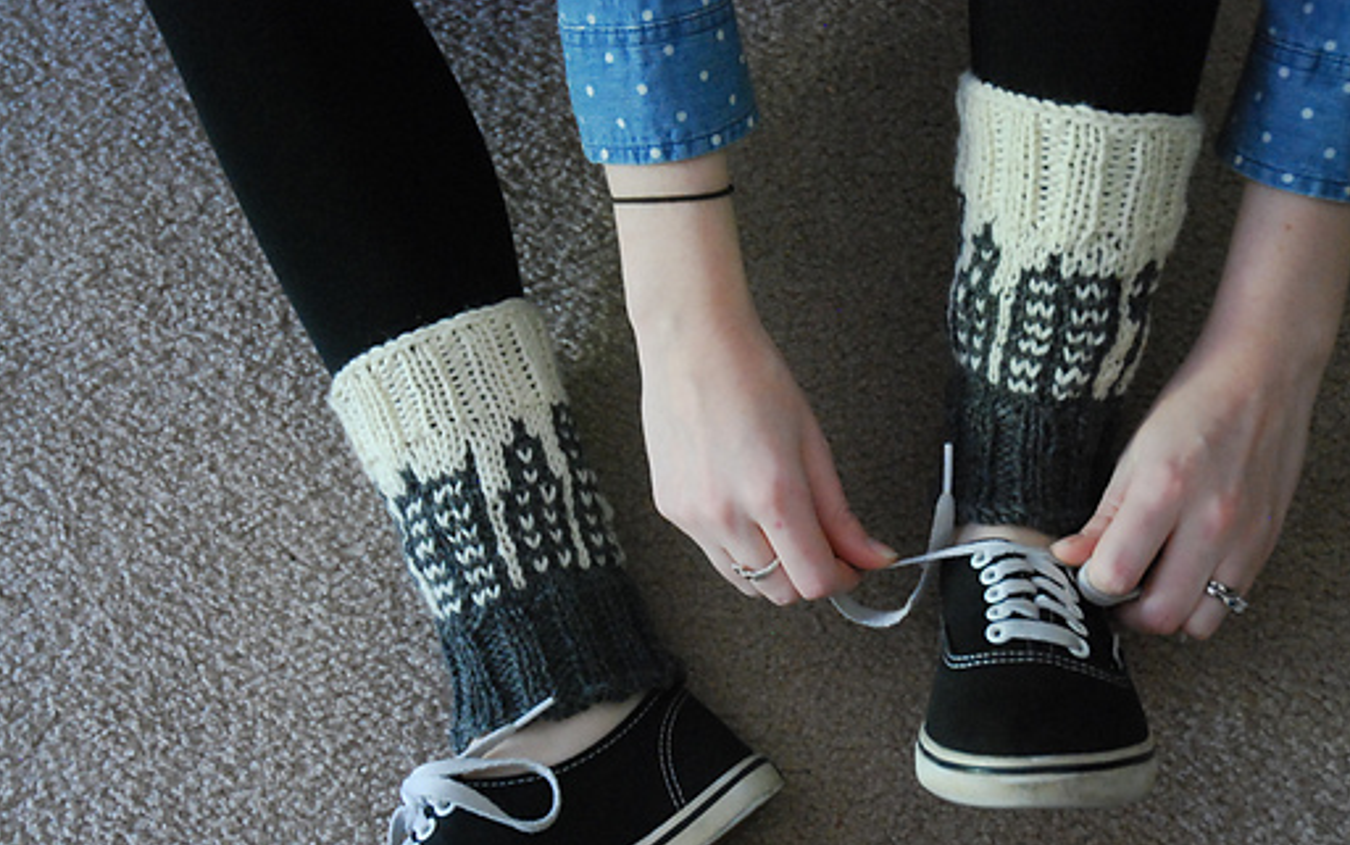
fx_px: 2392
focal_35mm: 65
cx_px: 705
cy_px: 553
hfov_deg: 31.5
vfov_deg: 20.0
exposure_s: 1/10
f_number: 4.2
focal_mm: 34
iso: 1600
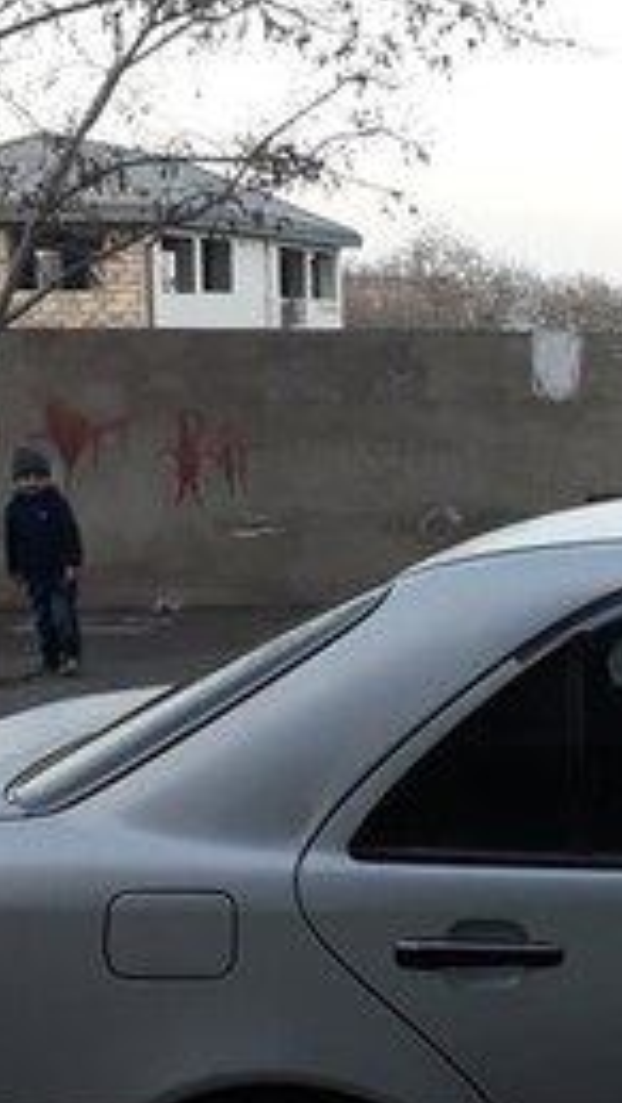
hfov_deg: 14.3
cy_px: 641
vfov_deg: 28.2
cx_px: 1112
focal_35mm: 75
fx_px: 2195
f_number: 1.7
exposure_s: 1/100
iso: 50
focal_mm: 3.71
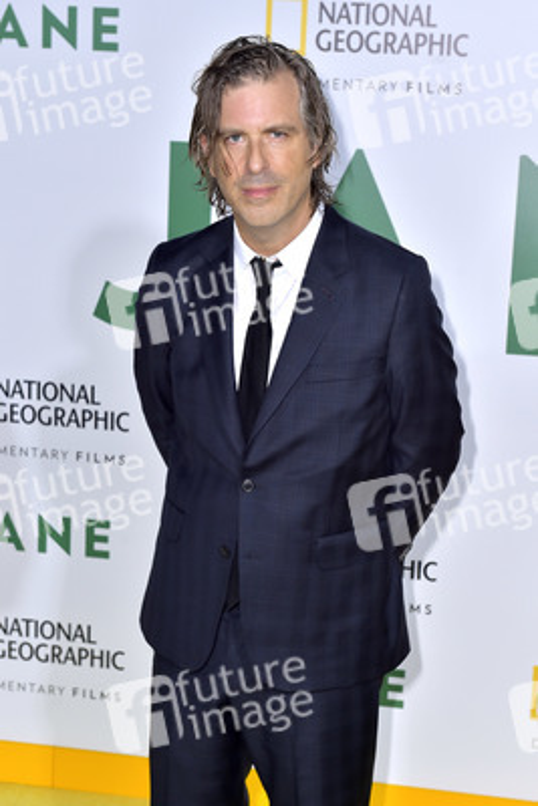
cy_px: 403
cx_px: 269
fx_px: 1478
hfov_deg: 20.6
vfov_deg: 30.5
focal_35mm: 66
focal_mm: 66
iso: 500
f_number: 6.3
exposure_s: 1/320
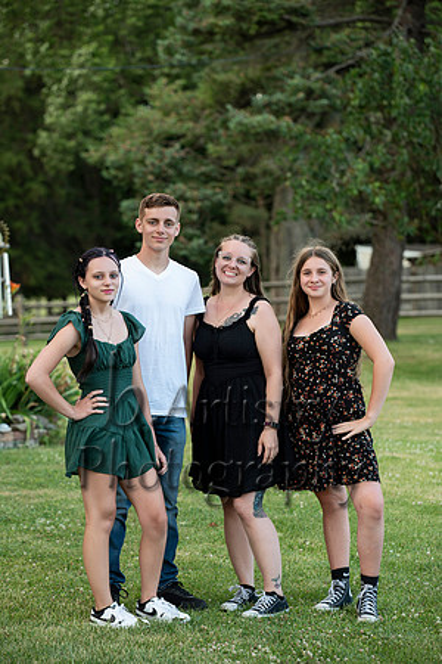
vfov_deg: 16.8
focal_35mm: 122
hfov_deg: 11.2
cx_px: 221
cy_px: 332
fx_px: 2247
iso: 200
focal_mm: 122
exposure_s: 1/125
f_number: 4
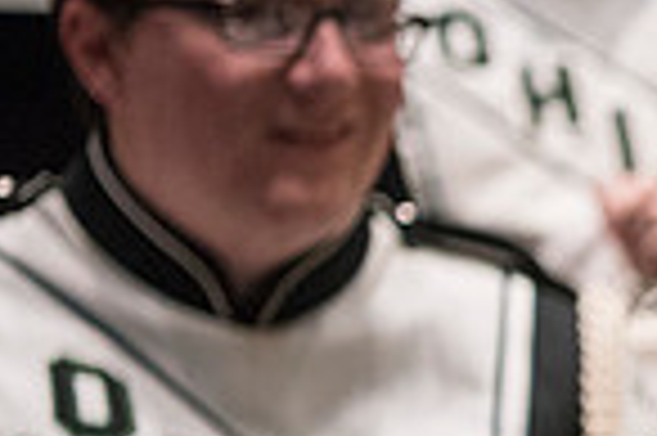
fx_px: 3773
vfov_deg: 6.5
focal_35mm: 207
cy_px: 614
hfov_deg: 9.4
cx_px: 1224
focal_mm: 52
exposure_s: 1/400
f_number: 2.8
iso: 4000
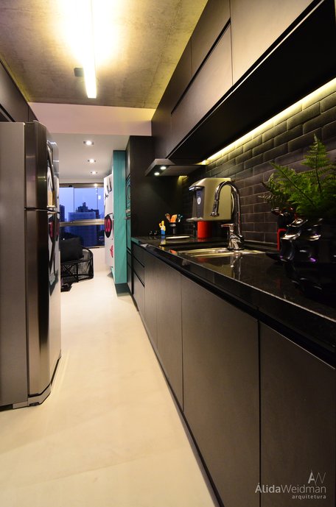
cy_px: 254
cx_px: 168
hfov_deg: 71.8
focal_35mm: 16
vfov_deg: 95.1
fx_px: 232
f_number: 5.6
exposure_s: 1/30
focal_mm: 11
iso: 1600
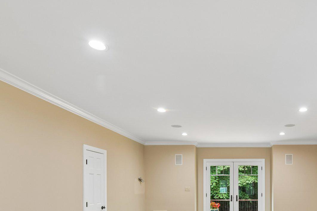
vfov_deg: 43.6
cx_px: 234
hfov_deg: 63.8
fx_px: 238
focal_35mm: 27
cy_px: 191
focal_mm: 14
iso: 400
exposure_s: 1/5
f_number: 8
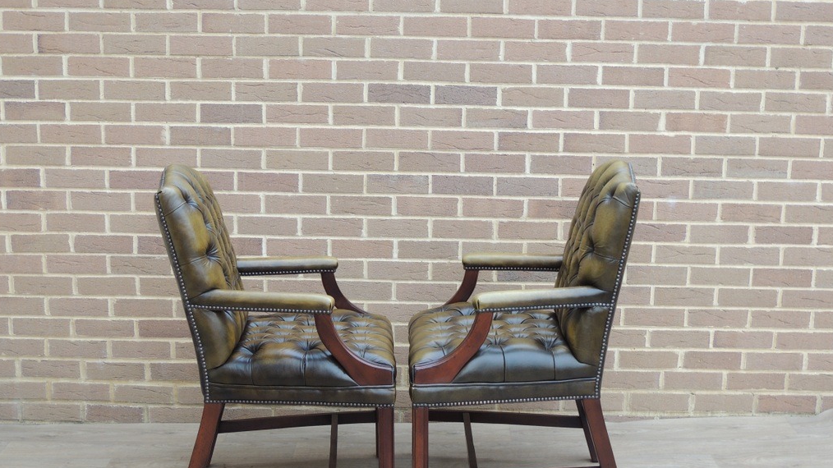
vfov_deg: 21.7
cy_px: 314
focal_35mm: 55
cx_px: 416
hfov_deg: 37.9
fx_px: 1215
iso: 110
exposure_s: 1/50
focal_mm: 8.9
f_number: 3.6
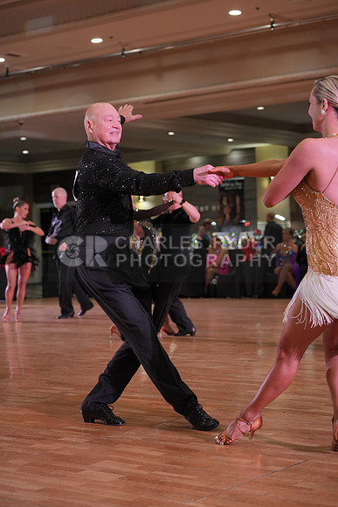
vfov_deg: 28.8
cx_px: 169
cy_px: 254
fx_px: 985
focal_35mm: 70
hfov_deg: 19.5
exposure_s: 1/500
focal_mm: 70
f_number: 4
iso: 1600
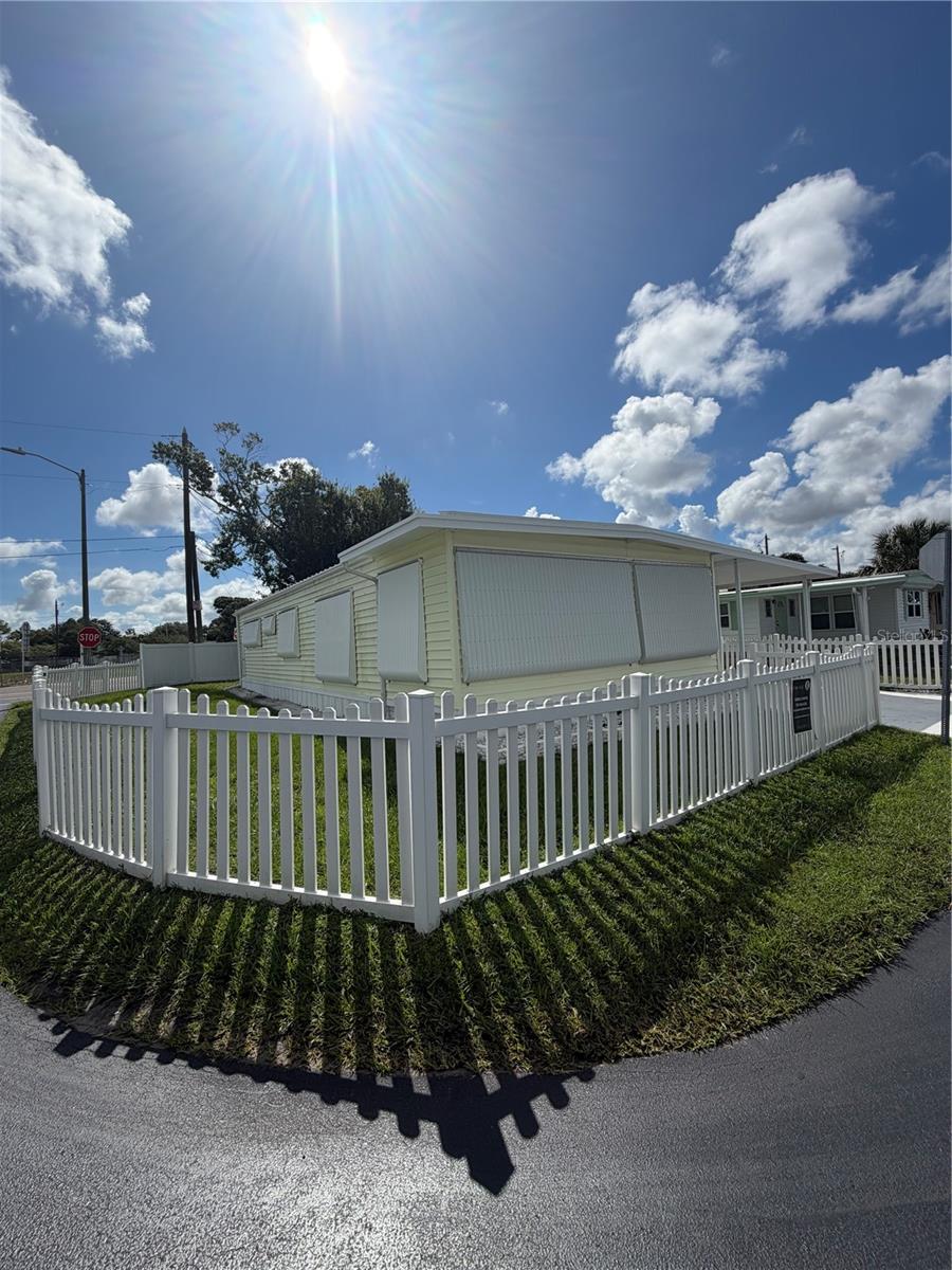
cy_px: 635
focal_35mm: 14
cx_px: 476
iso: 20
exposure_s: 1/1961
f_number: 2.2
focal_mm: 2.22
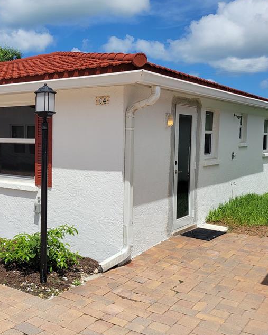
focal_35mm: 41
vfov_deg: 44.8
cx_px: 30
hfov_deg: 34.5
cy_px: 165
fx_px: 407
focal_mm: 5.4
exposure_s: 1/5007
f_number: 1.8
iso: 40
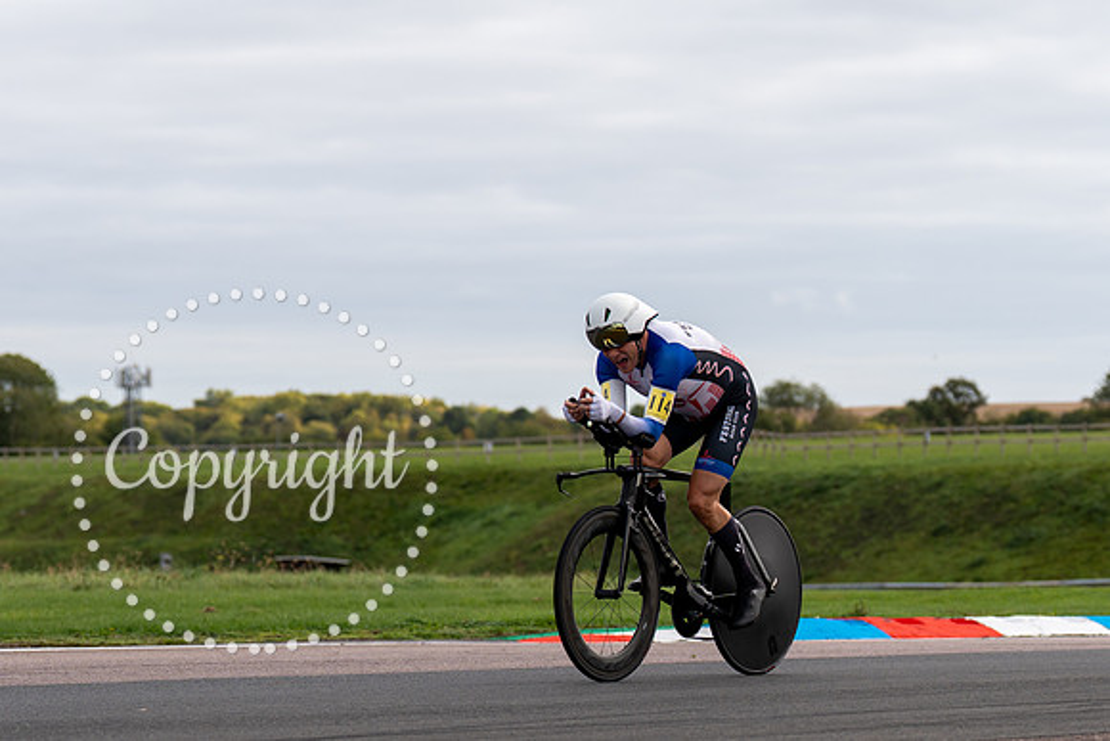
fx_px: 4697
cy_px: 551
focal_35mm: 152
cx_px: 720
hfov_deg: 13.5
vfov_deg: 9.0
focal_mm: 90
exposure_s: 1/1000
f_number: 3.5
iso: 125
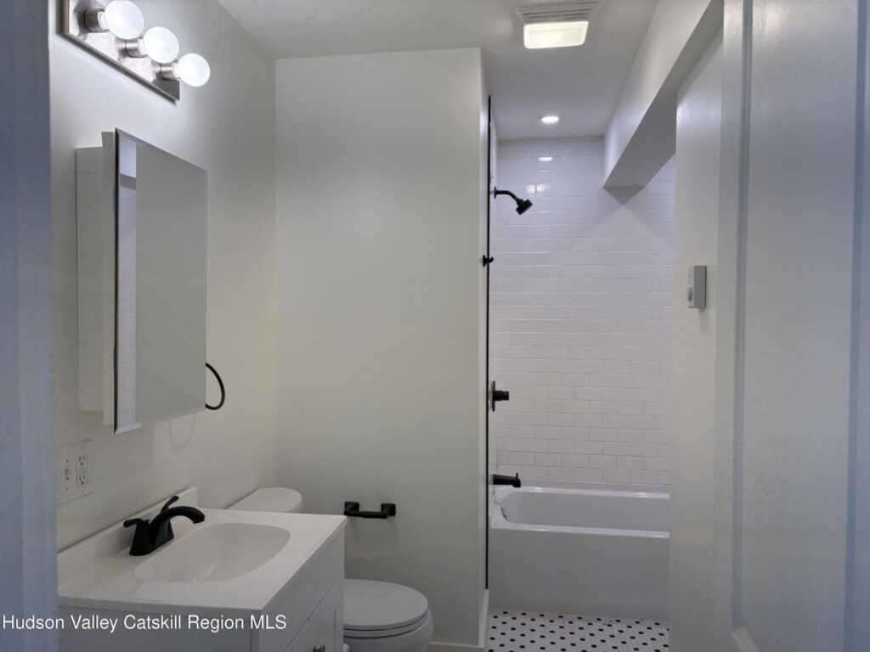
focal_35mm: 26
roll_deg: +0.7
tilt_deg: -1.5
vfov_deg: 53.1
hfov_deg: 67.3
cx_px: 435
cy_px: 326
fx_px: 653
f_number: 1.6
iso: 80
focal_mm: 5.96
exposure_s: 1/227
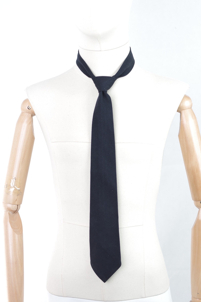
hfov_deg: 26.0
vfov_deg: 38.2
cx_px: 100
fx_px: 435
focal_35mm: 52
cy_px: 151
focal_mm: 35
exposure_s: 1/80
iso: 100
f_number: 3.2
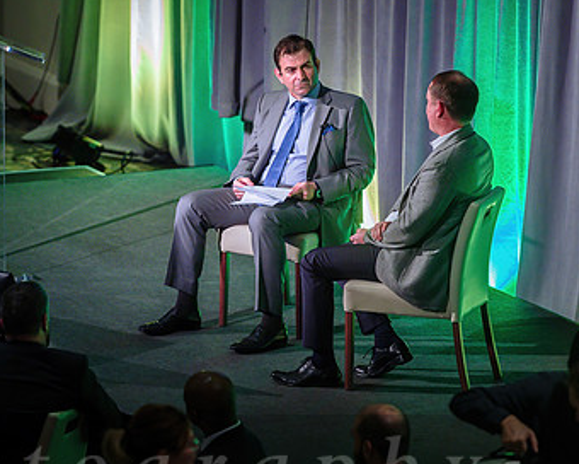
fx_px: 5484
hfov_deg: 6.0
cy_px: 239
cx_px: 133
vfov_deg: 4.8
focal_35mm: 320
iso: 1600
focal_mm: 200
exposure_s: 1/160
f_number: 2.8
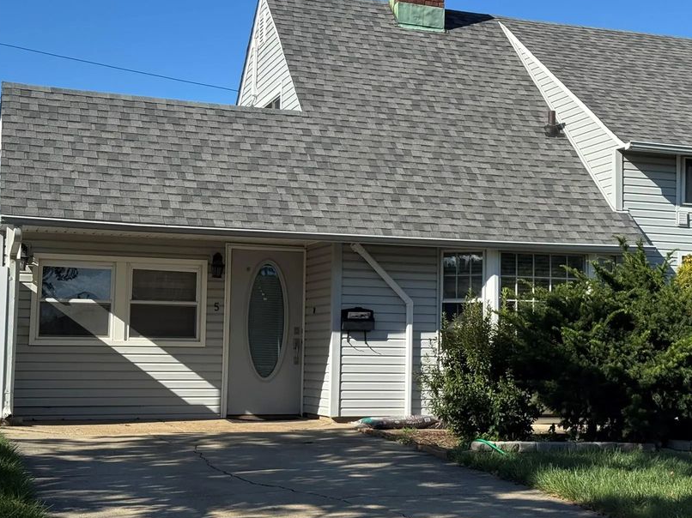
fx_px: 1219
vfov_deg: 24.0
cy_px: 247
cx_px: 427
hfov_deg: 31.6
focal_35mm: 61
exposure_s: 1/4310
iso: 64
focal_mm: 6.76
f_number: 1.78
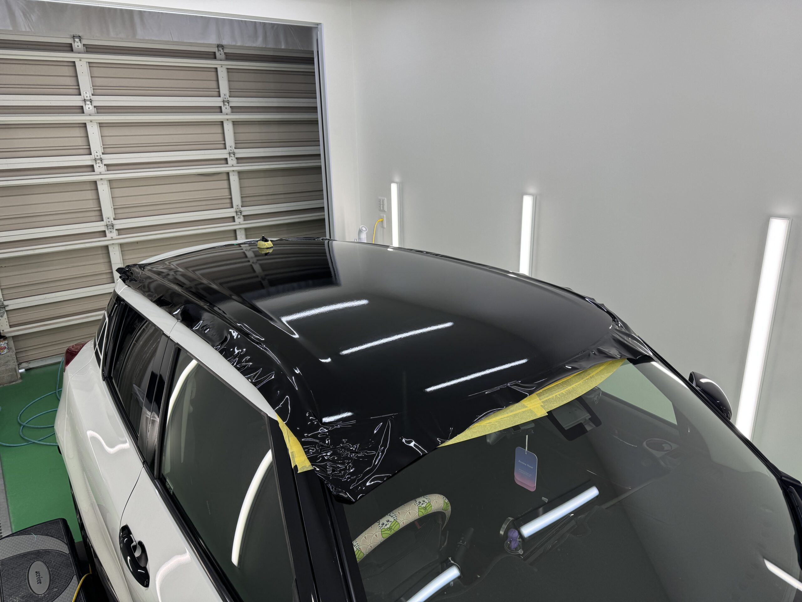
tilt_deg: -18.5
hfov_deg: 71.6
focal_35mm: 24
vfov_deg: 56.8
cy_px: 301
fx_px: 556
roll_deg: +1.9
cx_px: 401
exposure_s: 1/243
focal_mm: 6.76
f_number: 1.78
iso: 64
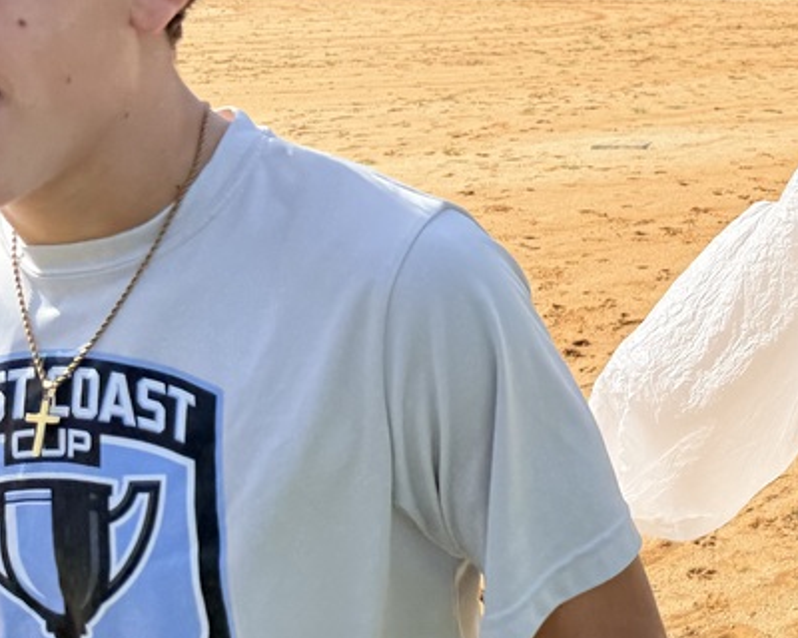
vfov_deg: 24.9
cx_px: 946
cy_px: 110
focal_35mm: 60
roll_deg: -0.5
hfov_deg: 27.8
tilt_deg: -7.0
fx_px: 1417
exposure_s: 1/4167
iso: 80
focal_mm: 6.76
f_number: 1.78
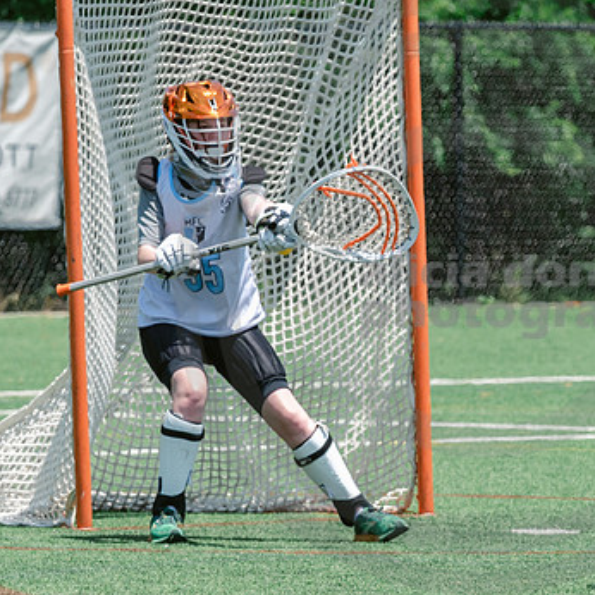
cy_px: 689
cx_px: 741
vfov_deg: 2.8
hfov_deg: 2.8
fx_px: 12251
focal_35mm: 630
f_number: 5
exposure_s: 1/1600
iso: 400
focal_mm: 200
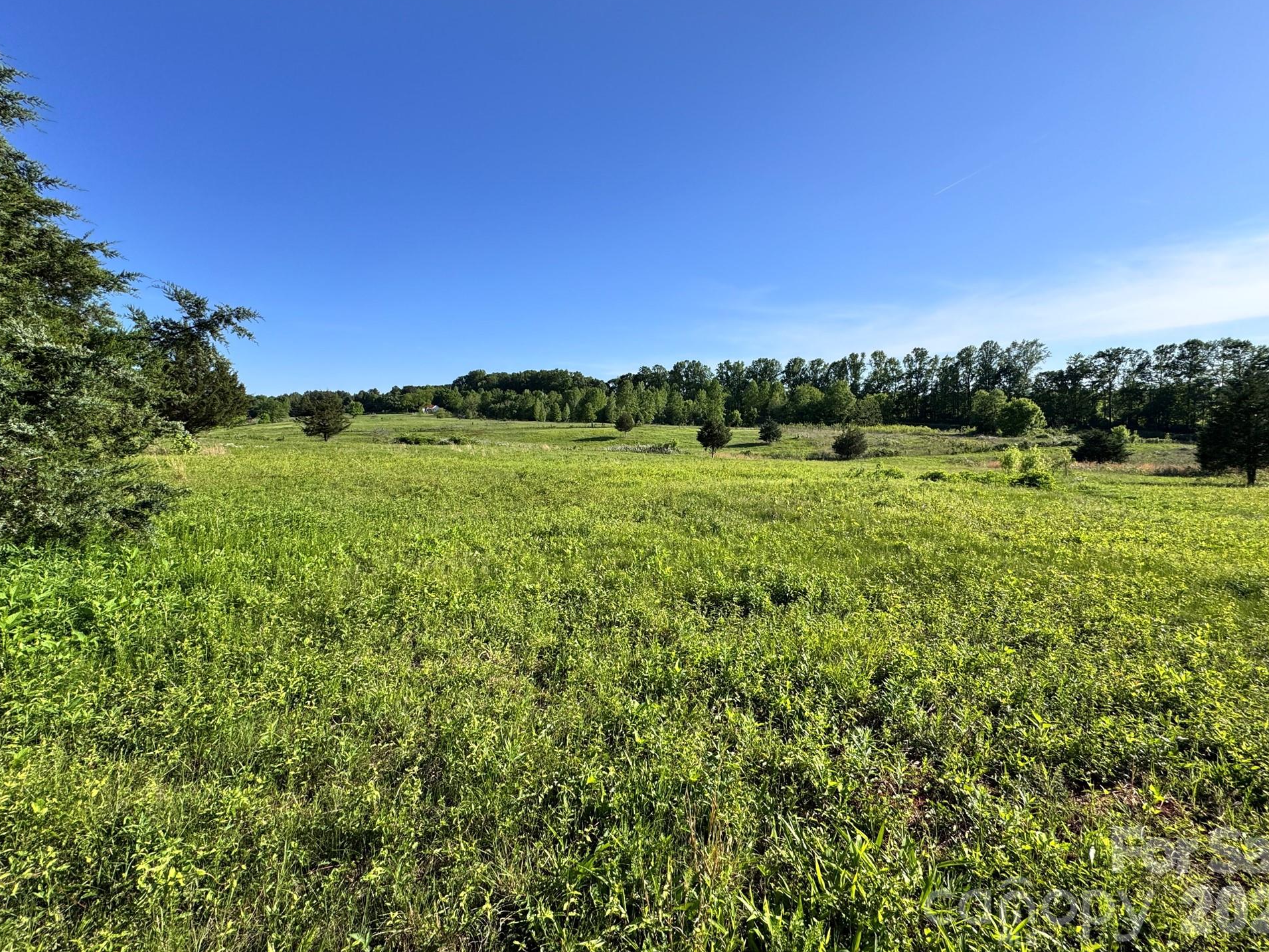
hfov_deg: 98.2
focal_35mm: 15
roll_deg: +1.6
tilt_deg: -3.0
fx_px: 550
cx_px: 643
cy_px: 447
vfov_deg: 81.7
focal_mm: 2.22
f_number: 2.2
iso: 40
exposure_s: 1/1567
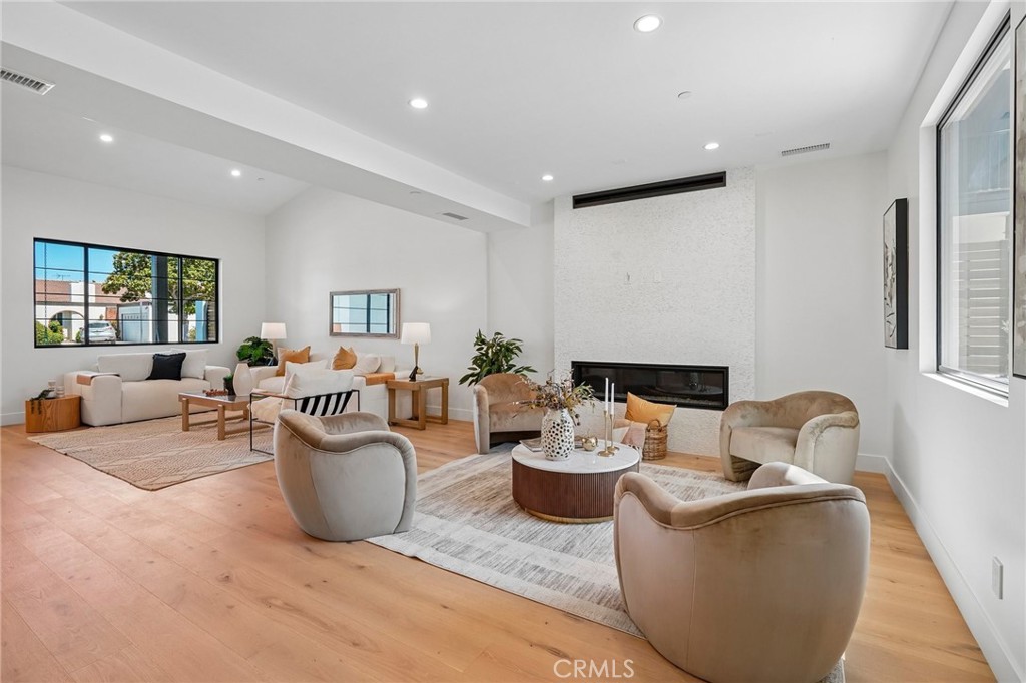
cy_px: 342
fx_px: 456
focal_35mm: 16
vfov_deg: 73.7
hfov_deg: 96.8
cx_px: 513
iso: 400
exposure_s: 1/30
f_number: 8
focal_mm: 16
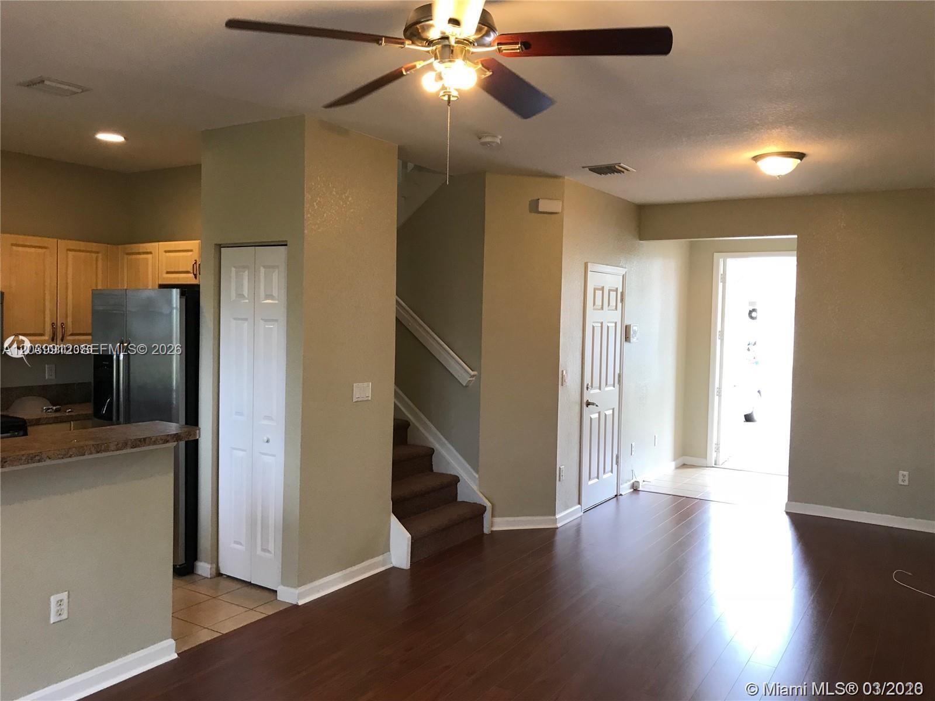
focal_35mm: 28
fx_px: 756
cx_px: 468
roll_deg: -0.9
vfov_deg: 49.7
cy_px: 350
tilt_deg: -2.8
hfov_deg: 63.4
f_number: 1.8
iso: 32
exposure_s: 1/30
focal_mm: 3.99
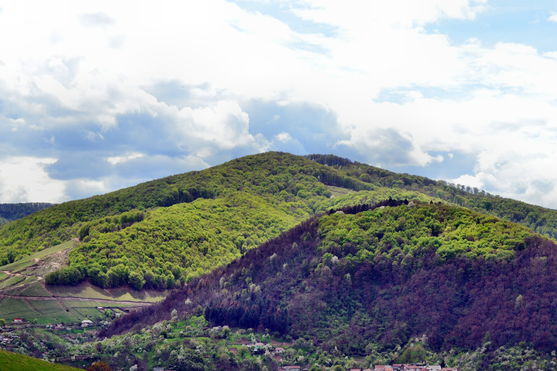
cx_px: 278
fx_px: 1624
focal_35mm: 105
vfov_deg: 13.0
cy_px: 186
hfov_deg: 19.5
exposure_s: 1/320
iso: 200
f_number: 10
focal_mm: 70
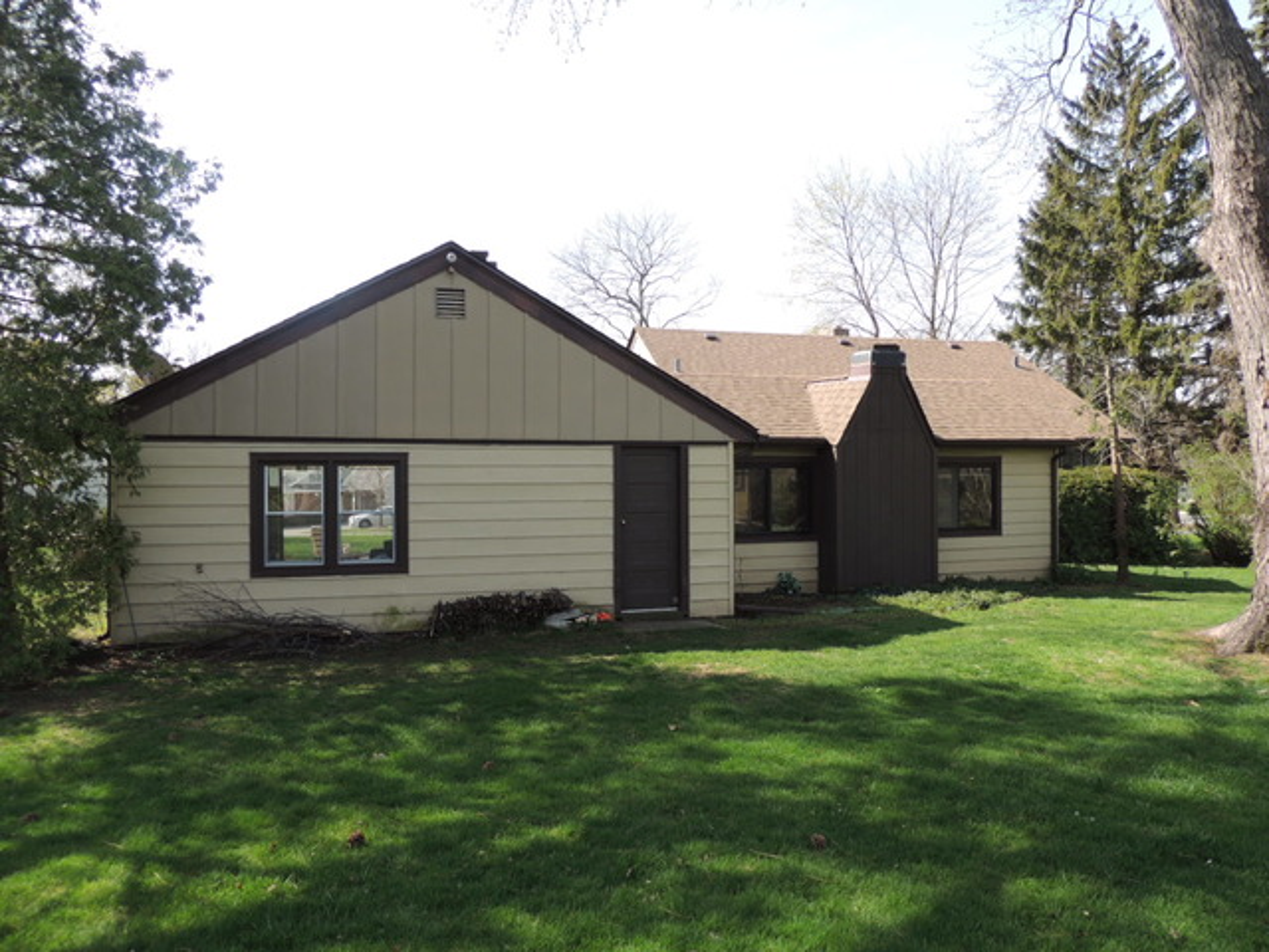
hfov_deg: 71.6
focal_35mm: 24
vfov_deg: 56.8
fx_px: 880
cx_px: 634
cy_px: 476
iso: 100
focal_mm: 4.3
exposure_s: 1/400
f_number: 3
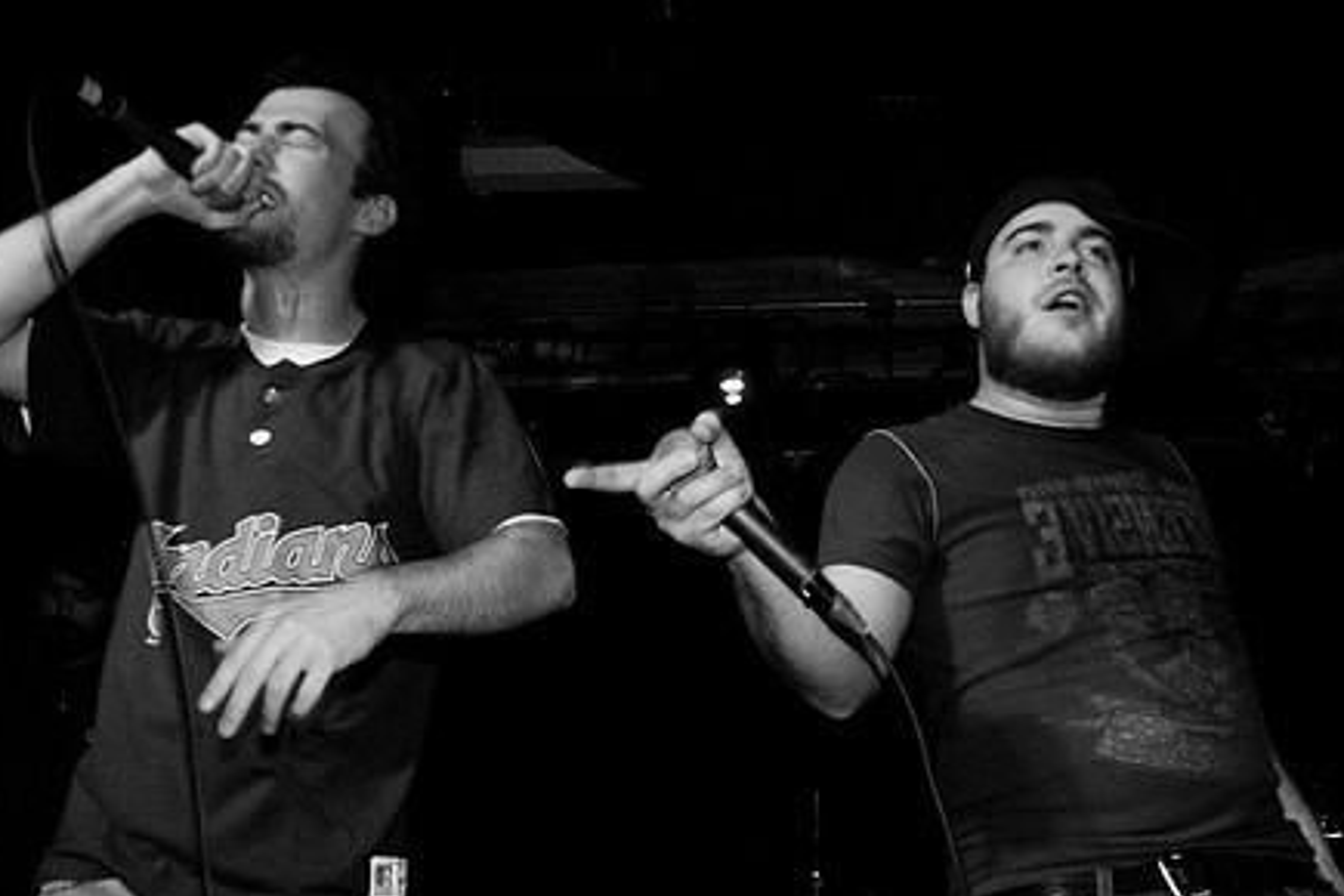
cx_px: 776
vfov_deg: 33.3
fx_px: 1493
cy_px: 519
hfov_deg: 48.3
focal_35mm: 40
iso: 800
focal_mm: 20
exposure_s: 1/60
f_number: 3.2
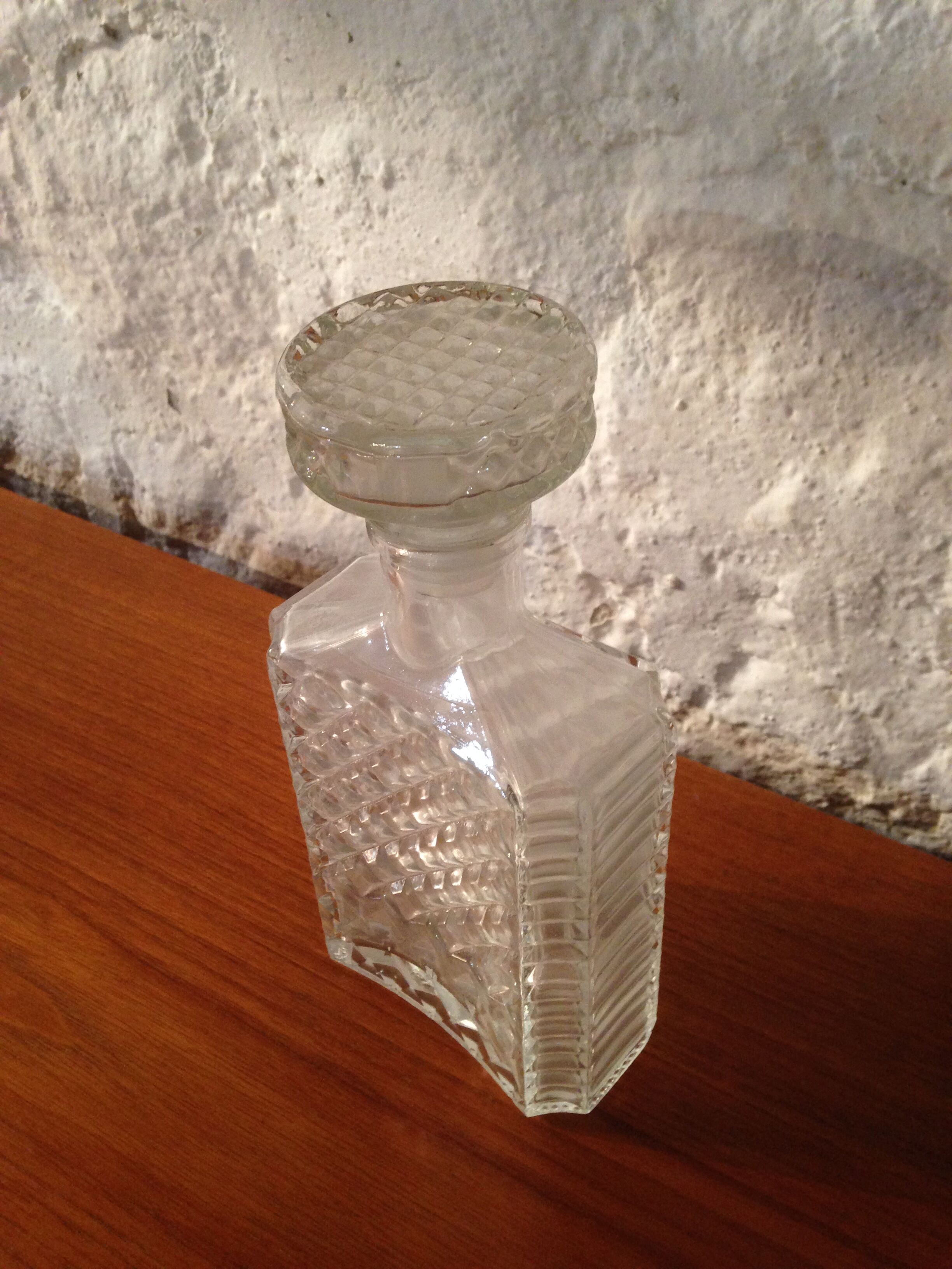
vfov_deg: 55.4
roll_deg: -0.3
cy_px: 634
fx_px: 1210
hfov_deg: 42.9
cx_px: 476
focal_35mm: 33
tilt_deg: -34.8
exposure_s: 1/20
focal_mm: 4.12
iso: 200
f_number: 2.4
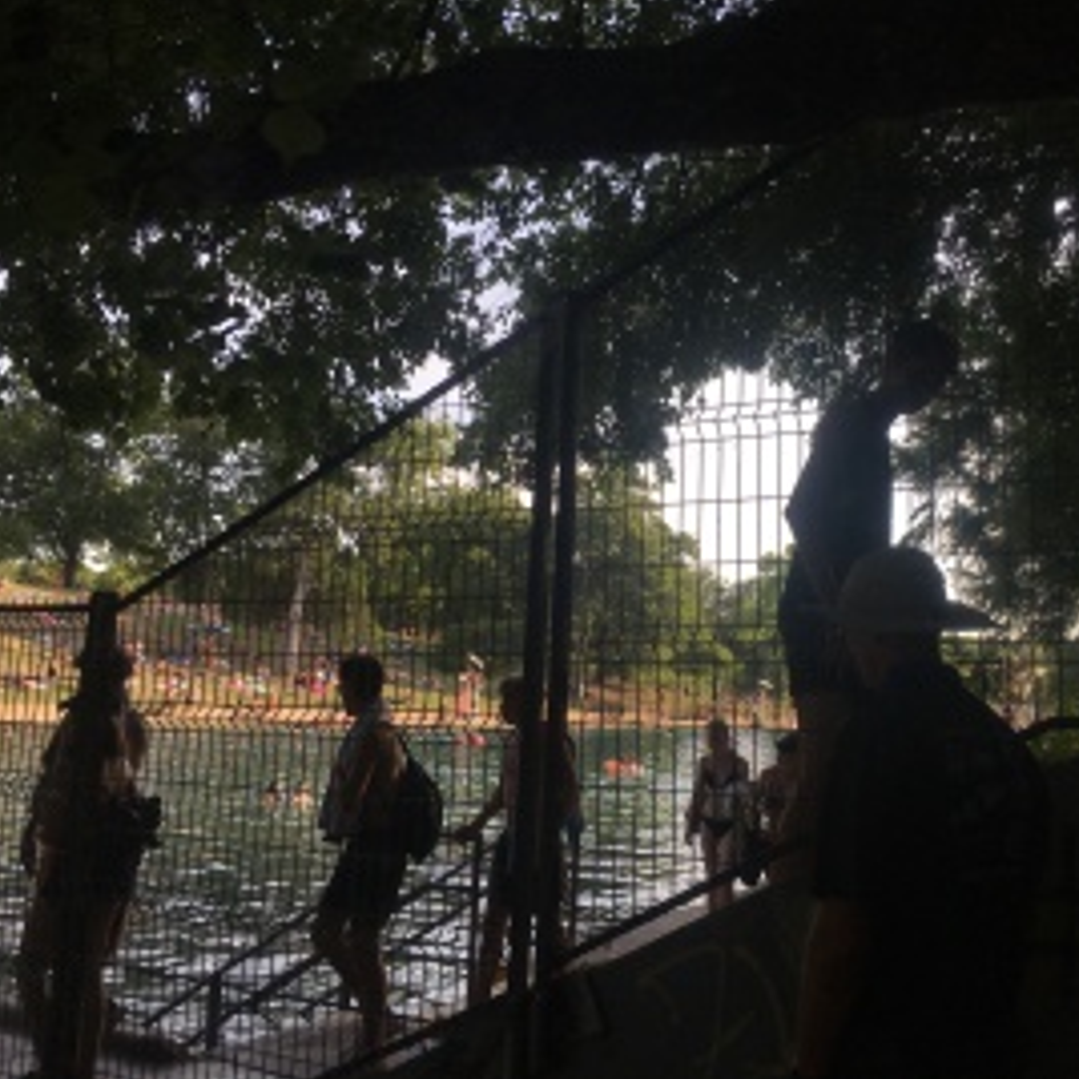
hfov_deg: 46.9
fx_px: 1234
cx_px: 652
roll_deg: -2.2
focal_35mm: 35
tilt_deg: +8.2
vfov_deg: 47.2
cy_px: 531
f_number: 2.2
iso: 25
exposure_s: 1/739
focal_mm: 4.15
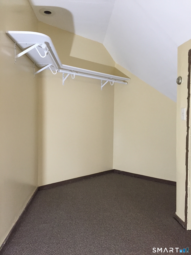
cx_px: 96
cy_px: 128
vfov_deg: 61.7
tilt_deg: -2.6
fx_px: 213
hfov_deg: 48.2
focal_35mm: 29
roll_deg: -0.4
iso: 200
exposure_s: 1/30
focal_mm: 4.15
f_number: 2.2
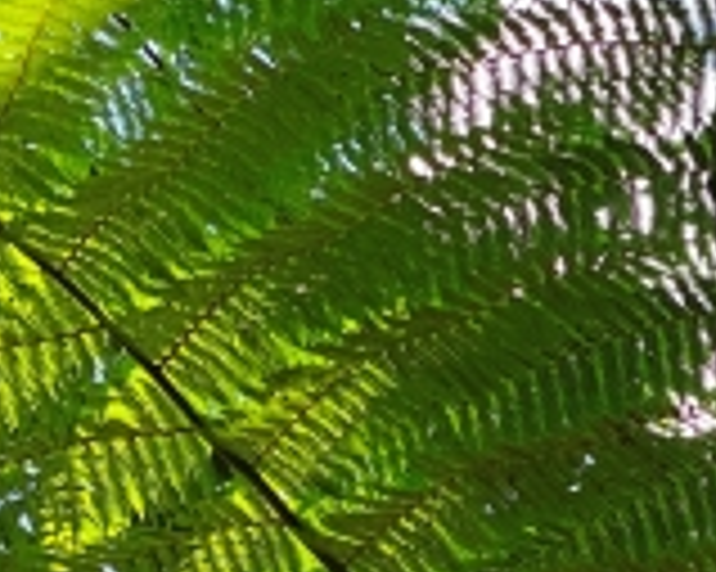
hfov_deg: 9.9
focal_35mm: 192
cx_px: 896
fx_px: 4066
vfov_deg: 7.8
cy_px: 1067
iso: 20
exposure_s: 1/262
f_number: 2
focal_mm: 6
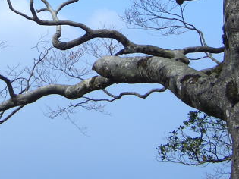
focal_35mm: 99
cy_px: -24
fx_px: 683
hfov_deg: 19.8
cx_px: 86
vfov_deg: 14.5
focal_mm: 8
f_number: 4.8
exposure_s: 1/500
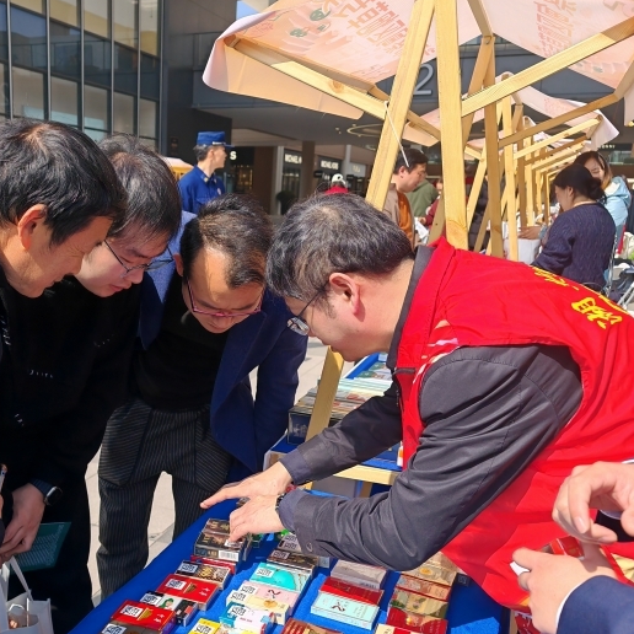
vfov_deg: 44.8
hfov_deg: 44.0
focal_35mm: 37
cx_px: 193
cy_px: 358
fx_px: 767
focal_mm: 7.62
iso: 50
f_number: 1.6
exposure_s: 1/2800
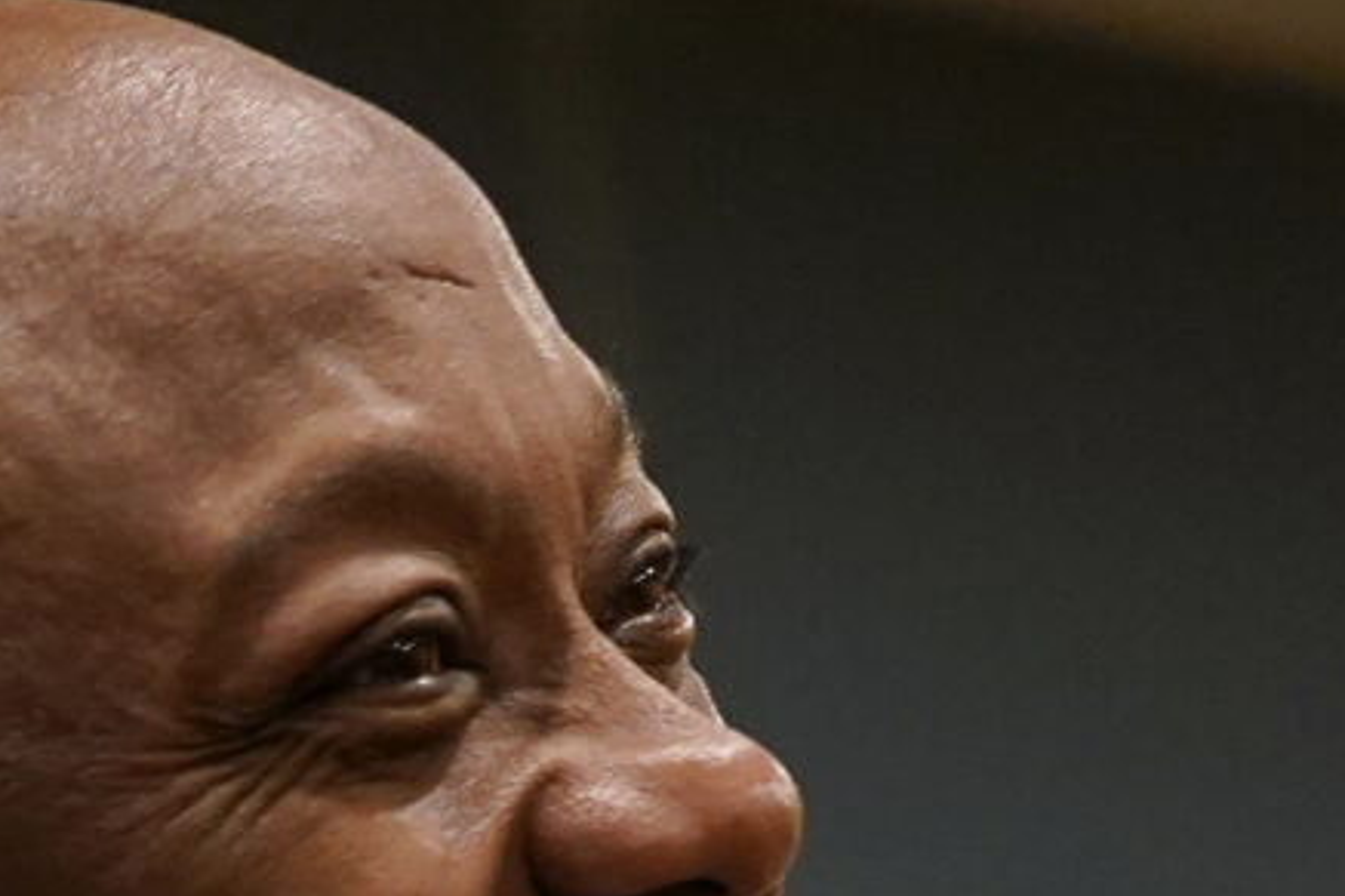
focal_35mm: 410
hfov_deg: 5.0
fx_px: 15311
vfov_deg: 3.3
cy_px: 2375
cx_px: 145
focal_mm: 70
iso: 2500
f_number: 2.8
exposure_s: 1/250
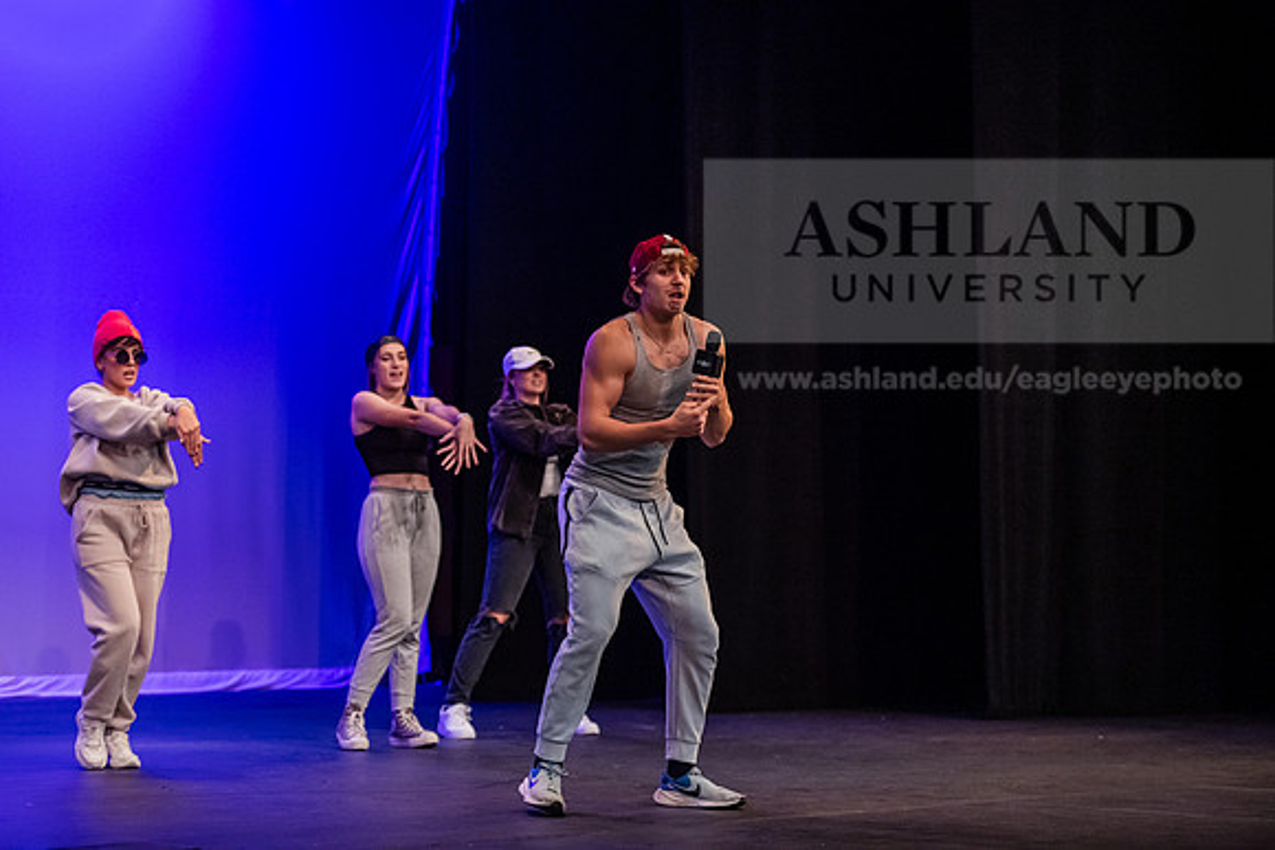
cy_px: 425
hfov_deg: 22.1
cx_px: 638
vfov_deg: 14.9
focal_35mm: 92
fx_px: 3259
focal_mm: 92
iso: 4000
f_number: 3.5
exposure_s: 1/320
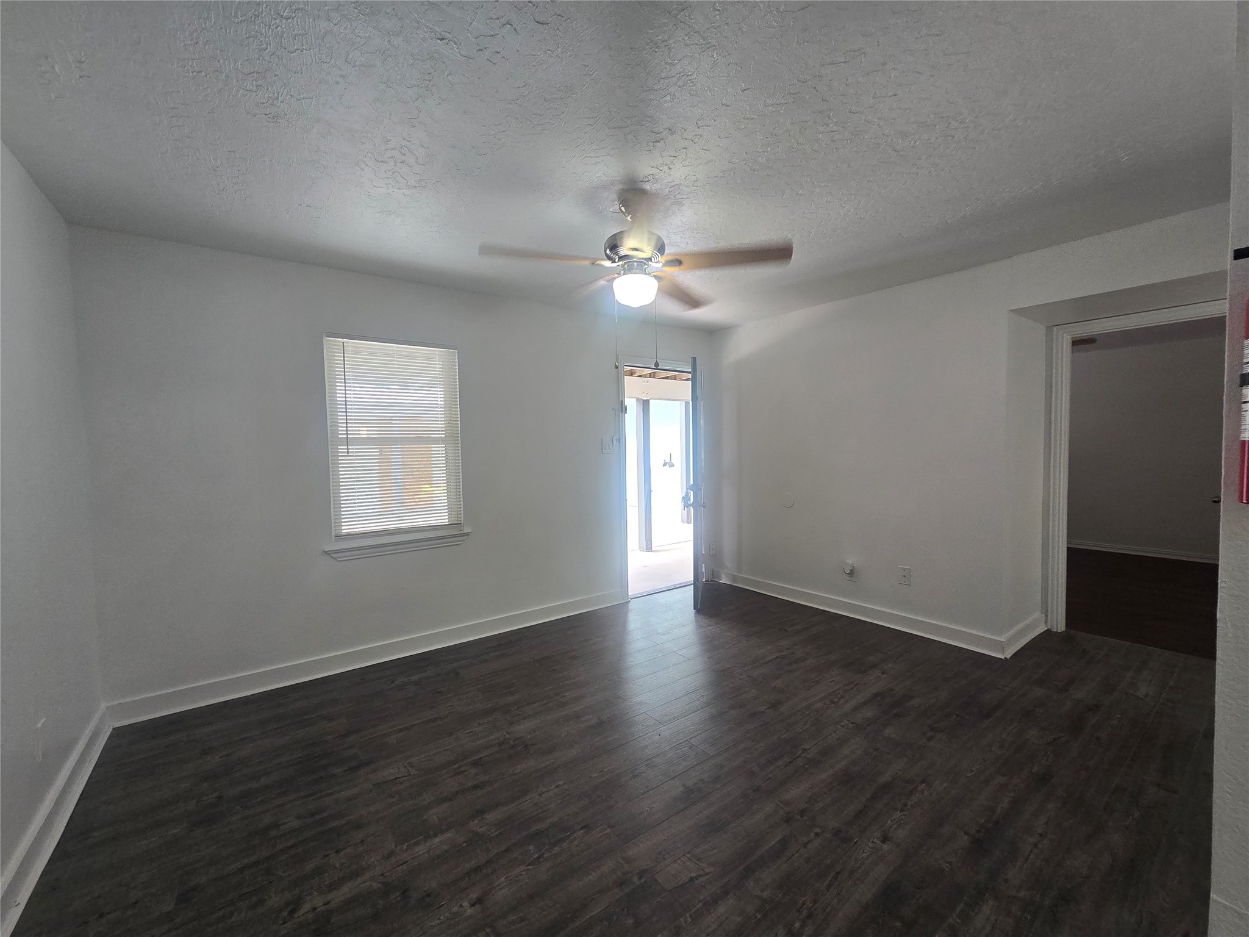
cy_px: 468
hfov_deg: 106.2
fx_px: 469
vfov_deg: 89.9
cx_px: 624
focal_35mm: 13
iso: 125
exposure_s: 1/60
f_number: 2.2
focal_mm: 2.2
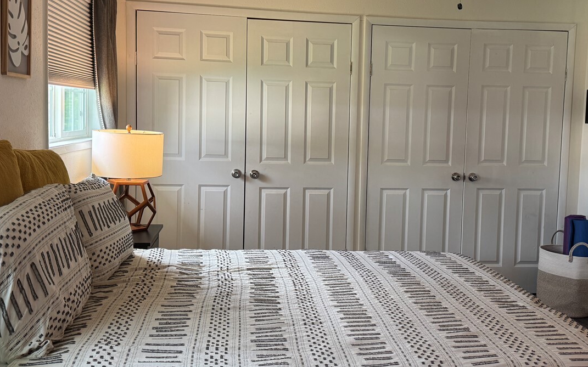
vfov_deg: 33.5
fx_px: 609
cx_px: 337
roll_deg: -1.1
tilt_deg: -4.0
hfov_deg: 51.4
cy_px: 157
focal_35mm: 38
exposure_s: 1/120
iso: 200
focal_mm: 6.76
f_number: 1.78
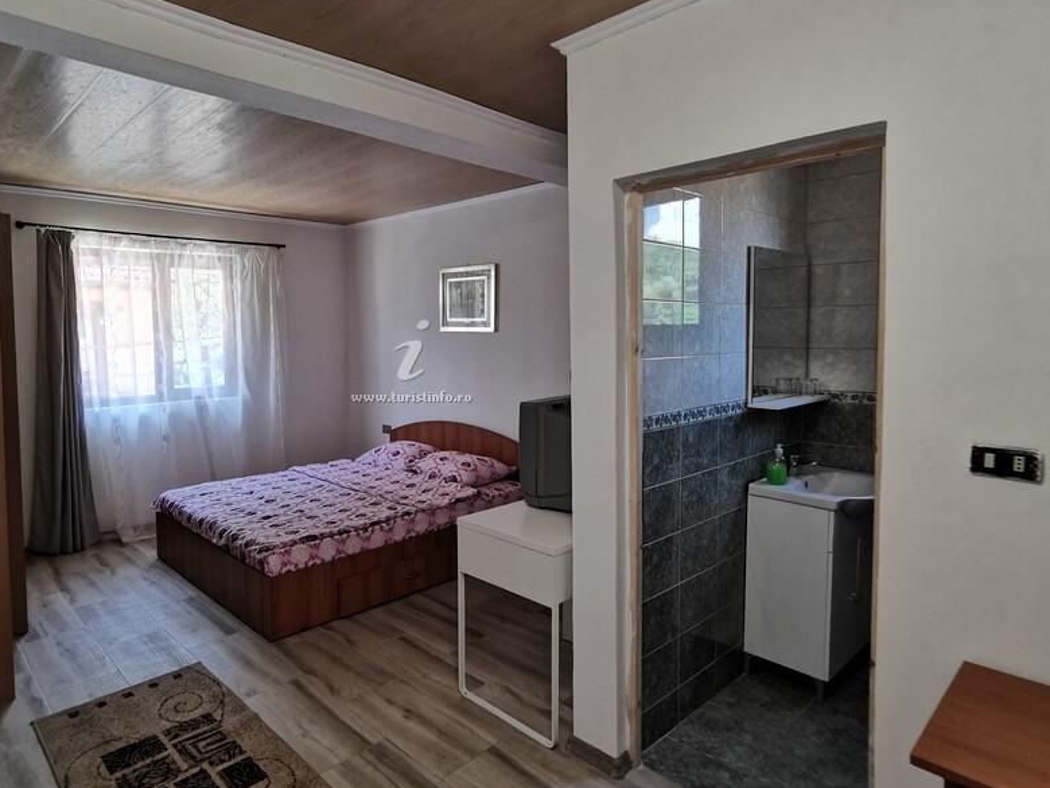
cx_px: 425
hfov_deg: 78.2
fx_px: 637
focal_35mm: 21
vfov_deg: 63.4
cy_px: 373
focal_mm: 2.35
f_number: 2.2
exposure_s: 6
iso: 160
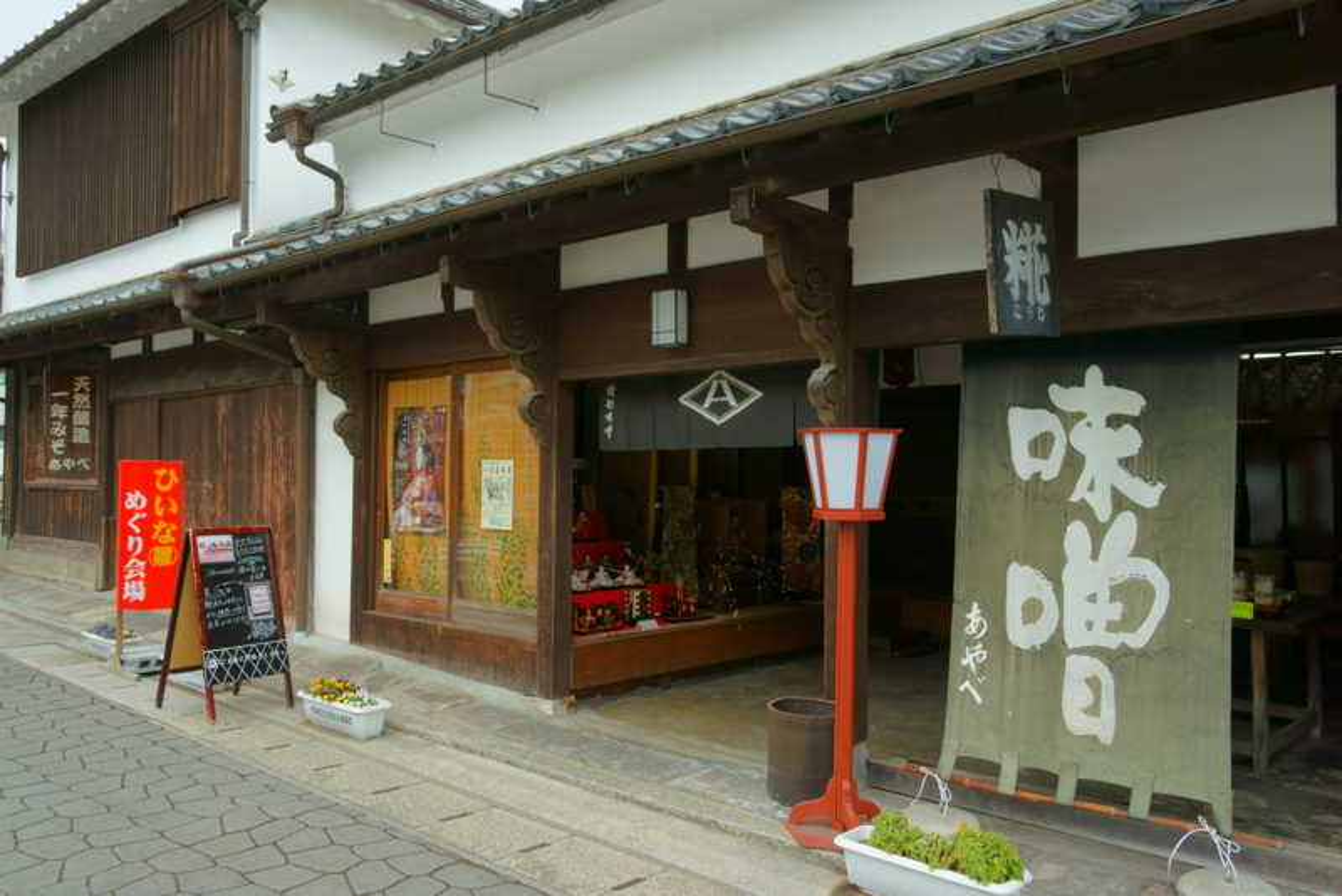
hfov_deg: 65.5
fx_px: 1044
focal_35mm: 28
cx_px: 671
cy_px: 448
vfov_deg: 46.4
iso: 100
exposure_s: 1/100
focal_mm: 28
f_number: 8
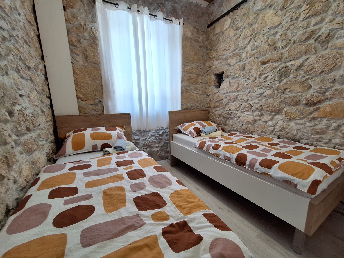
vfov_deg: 85.7
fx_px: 139
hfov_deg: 102.0
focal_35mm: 14
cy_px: 132
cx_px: 179
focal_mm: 1.74
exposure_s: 1/50
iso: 64
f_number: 2.2
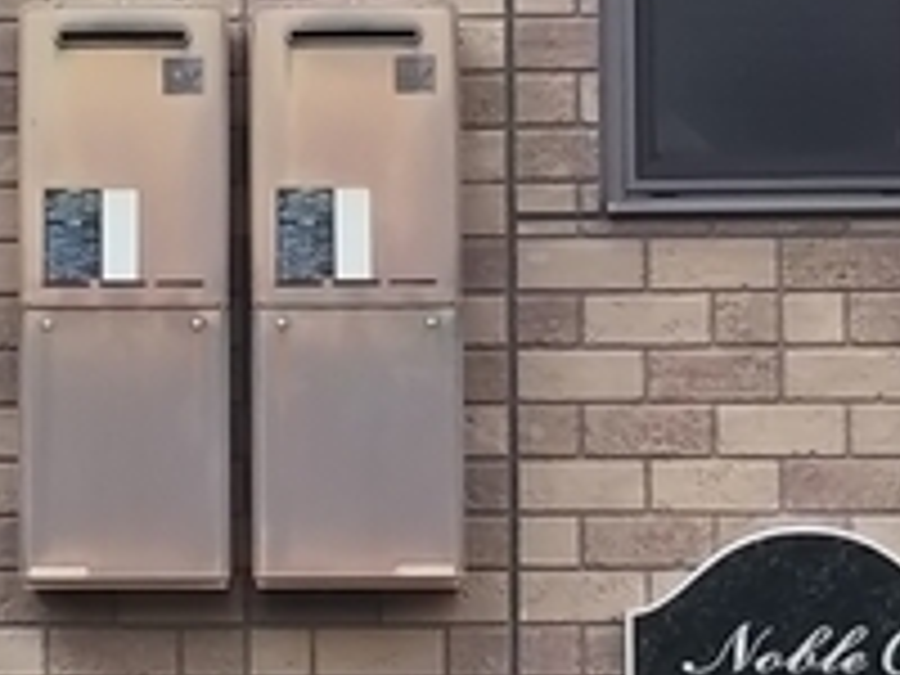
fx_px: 4680
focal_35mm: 180
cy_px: 369
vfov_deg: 8.2
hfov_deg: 11.0
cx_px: 216
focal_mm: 4
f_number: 2.2
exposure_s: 1/120
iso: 25
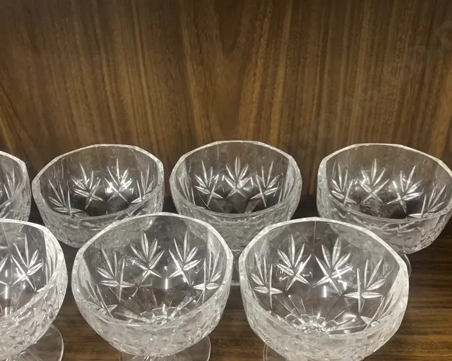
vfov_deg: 40.0
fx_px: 495
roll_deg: +3.3
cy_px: 210
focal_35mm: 37
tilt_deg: -39.1
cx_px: 212
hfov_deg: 49.0
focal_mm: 4.25
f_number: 1.8
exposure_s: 1/50
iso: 400
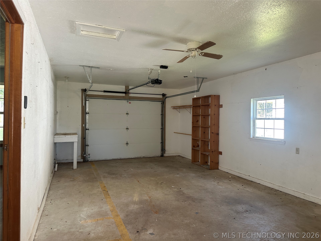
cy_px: 120
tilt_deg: -0.4
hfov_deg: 71.6
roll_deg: -0.9
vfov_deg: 56.8
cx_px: 160
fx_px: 223
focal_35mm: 24
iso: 160
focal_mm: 6.86
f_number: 1.78
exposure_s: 1/121
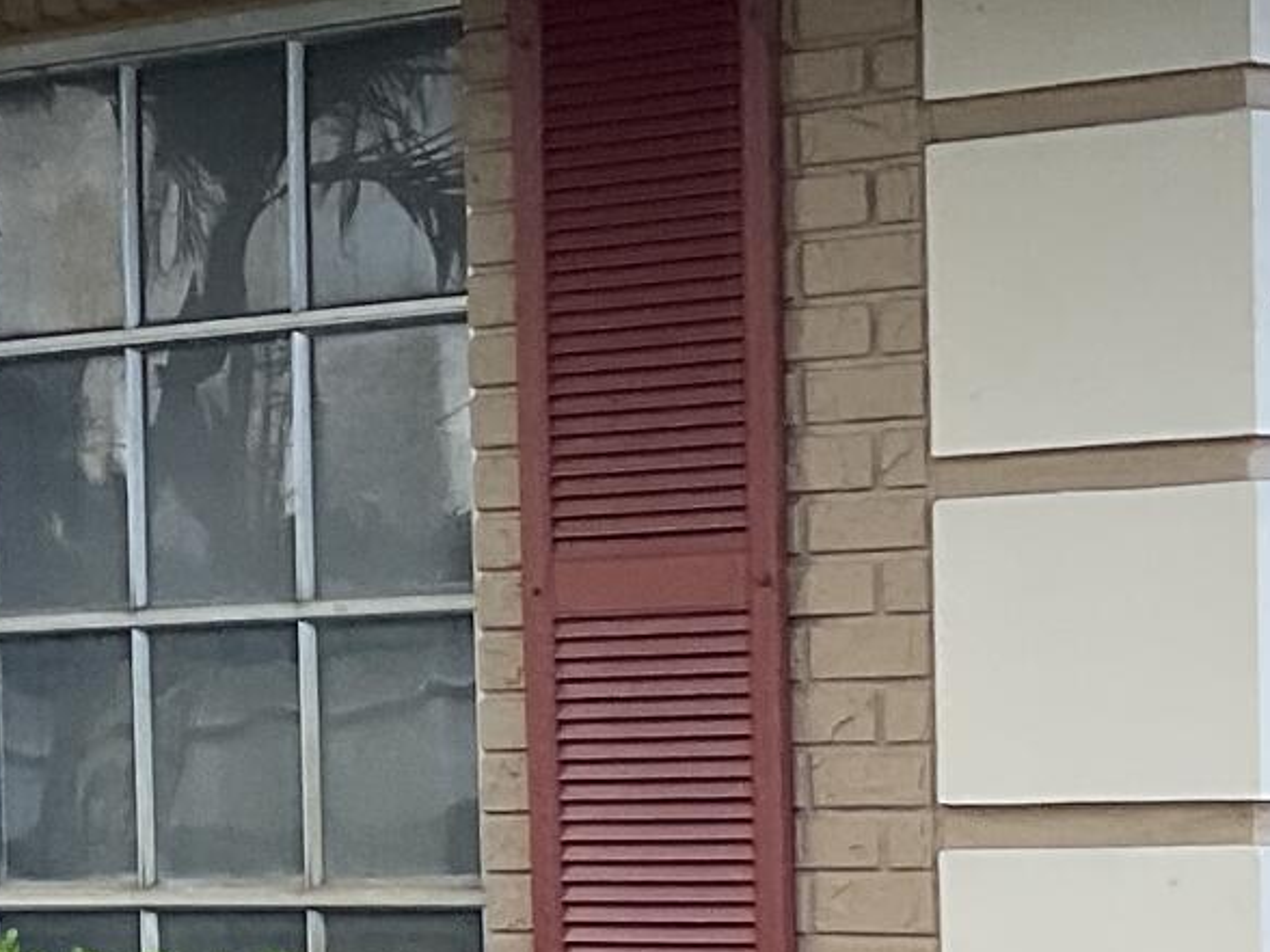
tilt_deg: -1.9
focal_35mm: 148
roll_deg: +2.4
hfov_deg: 13.0
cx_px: -248
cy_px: 941
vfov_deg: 10.0
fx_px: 5430
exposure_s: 1/386
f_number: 1.8
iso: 16
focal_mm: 3
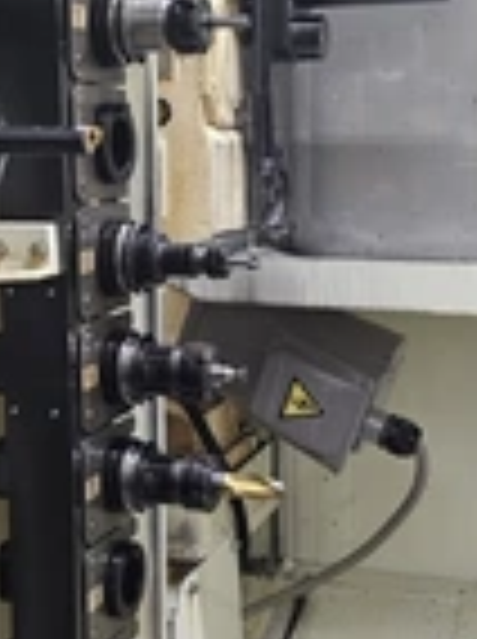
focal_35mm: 65
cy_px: 320
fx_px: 1198
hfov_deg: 22.5
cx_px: 202
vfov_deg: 29.9
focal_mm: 6.3
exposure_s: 1/40
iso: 500
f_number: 1.7
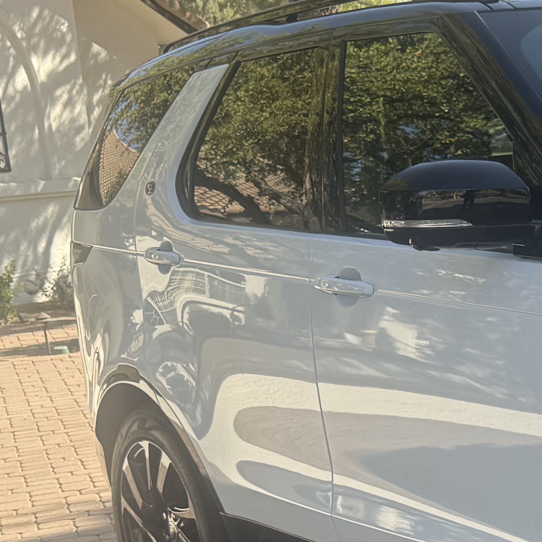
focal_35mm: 86
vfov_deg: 19.9
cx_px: 787
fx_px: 1523
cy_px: 452
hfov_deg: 18.2
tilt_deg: -11.9
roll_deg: +3.2
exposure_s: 1/1271
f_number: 1.78
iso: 100
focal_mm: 6.76
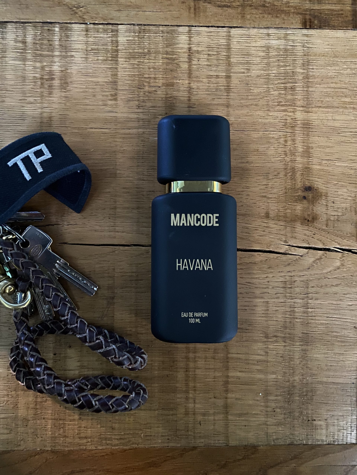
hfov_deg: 53.1
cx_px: 178
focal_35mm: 26
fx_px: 358
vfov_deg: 67.3
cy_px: 238
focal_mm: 4.25
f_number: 1.8
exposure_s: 1/8
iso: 500
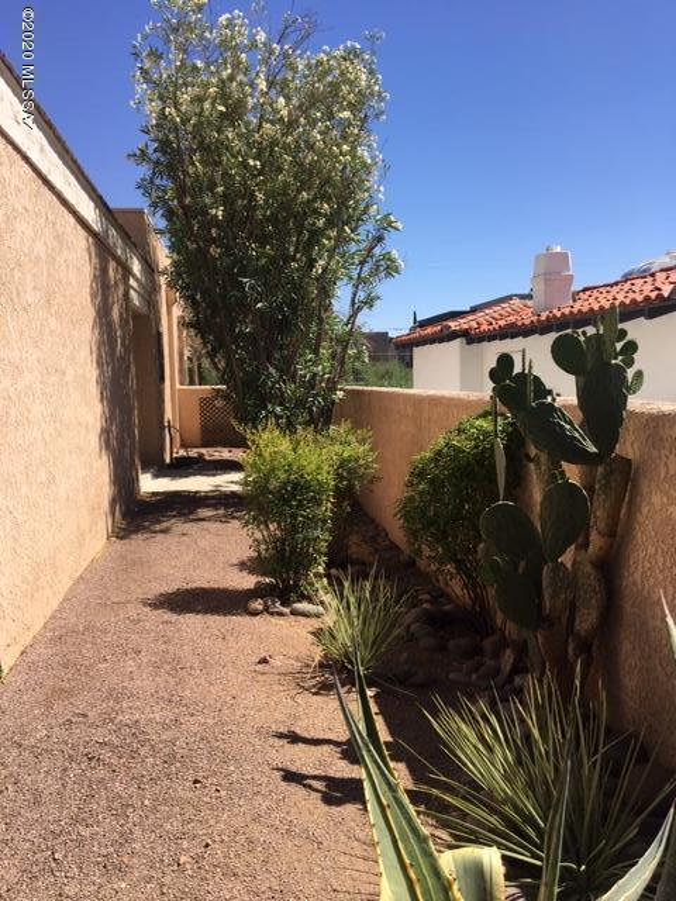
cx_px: 338
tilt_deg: -6.4
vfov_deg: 61.7
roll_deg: +0.8
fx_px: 755
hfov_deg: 48.2
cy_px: 450
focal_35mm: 29
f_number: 2.2
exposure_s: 1/1399
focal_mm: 4.15
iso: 25
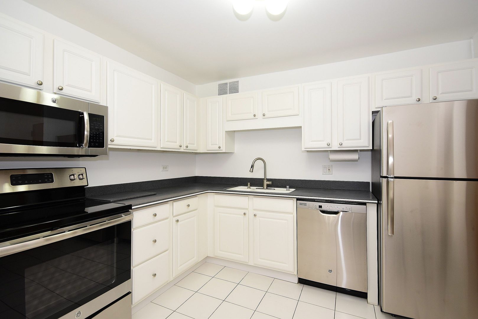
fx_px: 229
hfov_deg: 92.4
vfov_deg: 69.7
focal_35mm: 17
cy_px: 160
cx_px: 239
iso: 400
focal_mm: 11.5
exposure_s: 1/60
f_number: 6.3
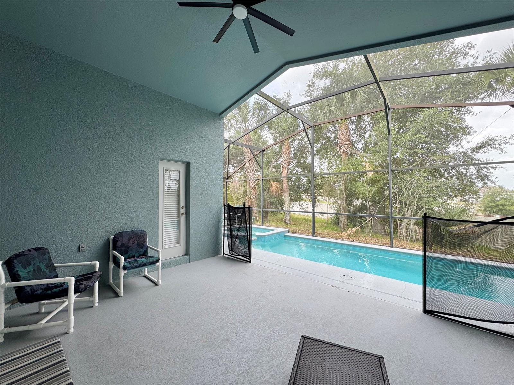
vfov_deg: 85.7
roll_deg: +0.1
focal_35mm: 14
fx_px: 208
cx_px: 257
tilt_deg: +1.1
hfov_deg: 102.1
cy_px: 192
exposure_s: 1/187
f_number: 2.2
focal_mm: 2.22
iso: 40
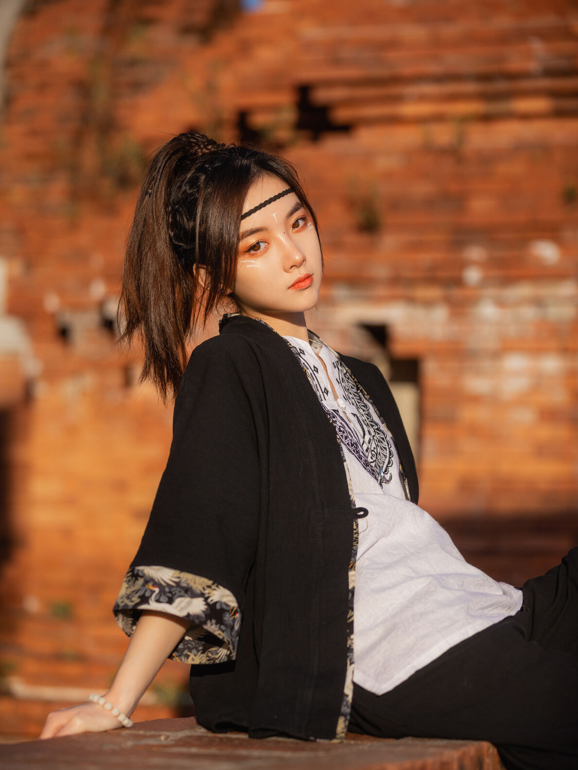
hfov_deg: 13.7
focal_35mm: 108
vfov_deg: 18.2
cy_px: 402
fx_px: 2404
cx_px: 288
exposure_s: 1/1600
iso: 125
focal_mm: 100
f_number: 2.8
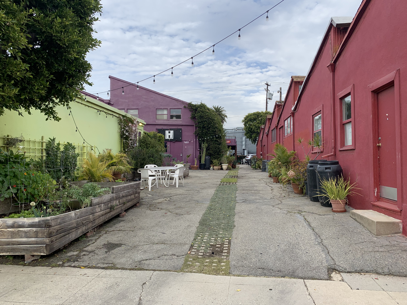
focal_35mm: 26
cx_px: 204
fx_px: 306
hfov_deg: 67.3
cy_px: 152
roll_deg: -0.8
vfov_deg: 53.1
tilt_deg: +4.2
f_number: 1.8
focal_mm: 4.25
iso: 25
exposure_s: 1/1065
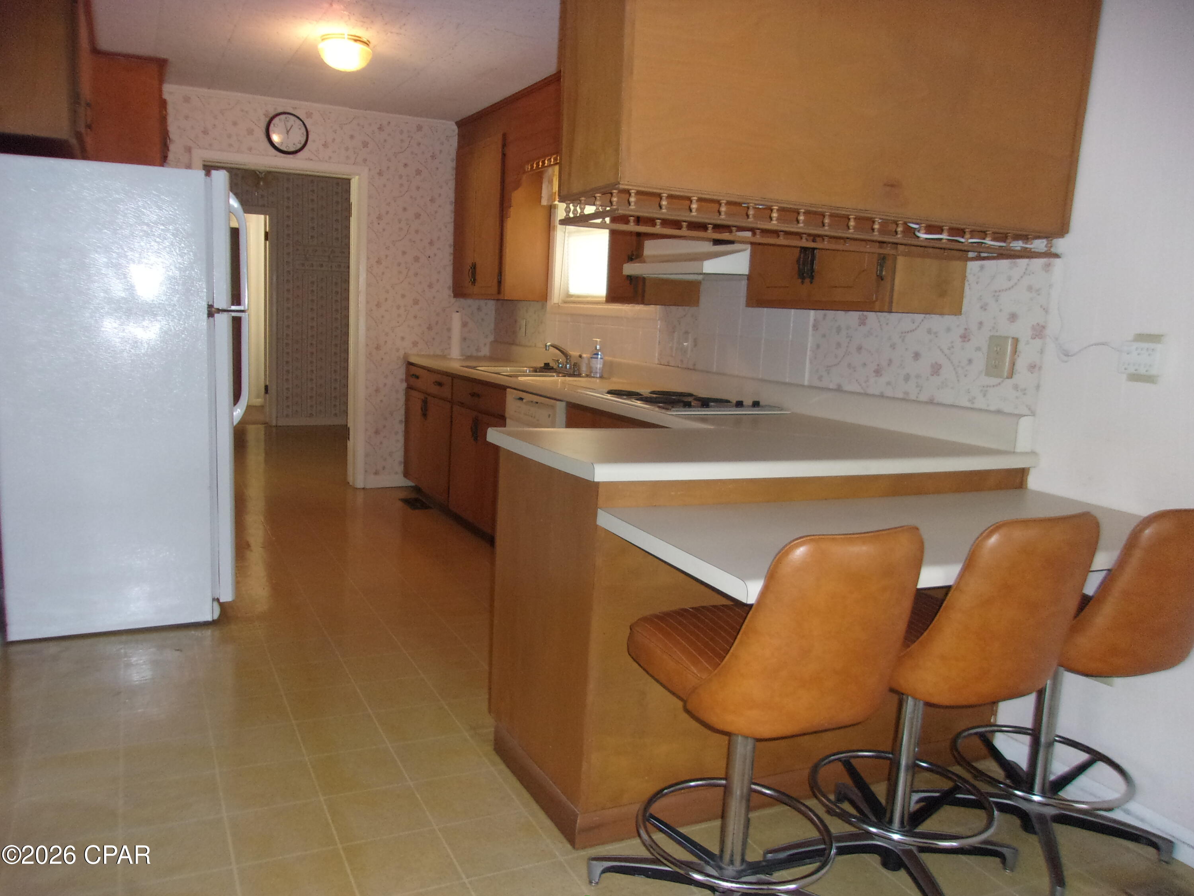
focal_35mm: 27
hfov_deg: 65.3
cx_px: 597
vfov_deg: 51.4
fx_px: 931
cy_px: 448
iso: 250
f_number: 3
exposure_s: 1/34
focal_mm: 4.9
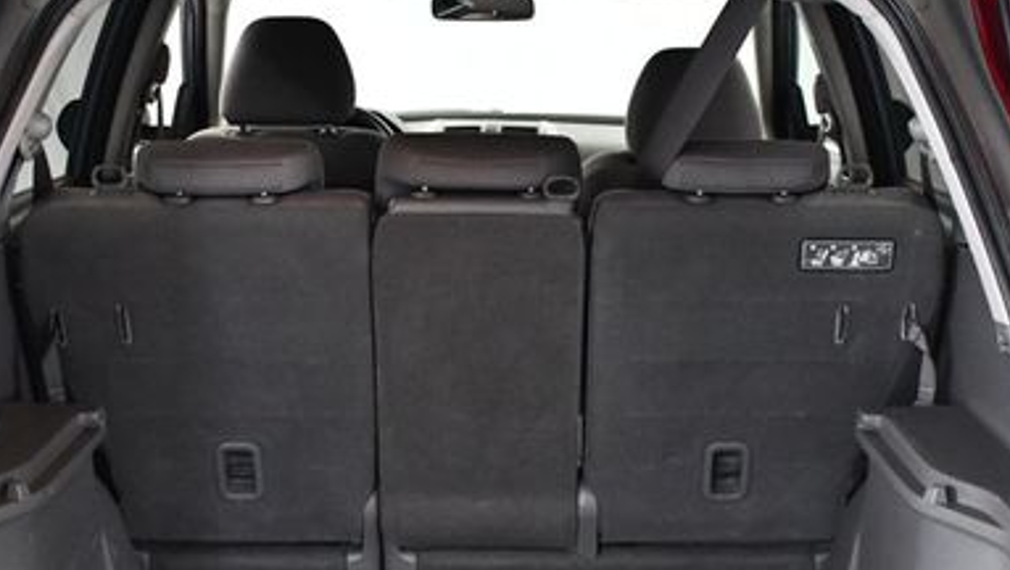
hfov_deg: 33.3
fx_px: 1688
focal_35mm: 63
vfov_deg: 19.0
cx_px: 493
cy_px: 422
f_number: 3.5
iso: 3200
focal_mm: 18
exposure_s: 1/100
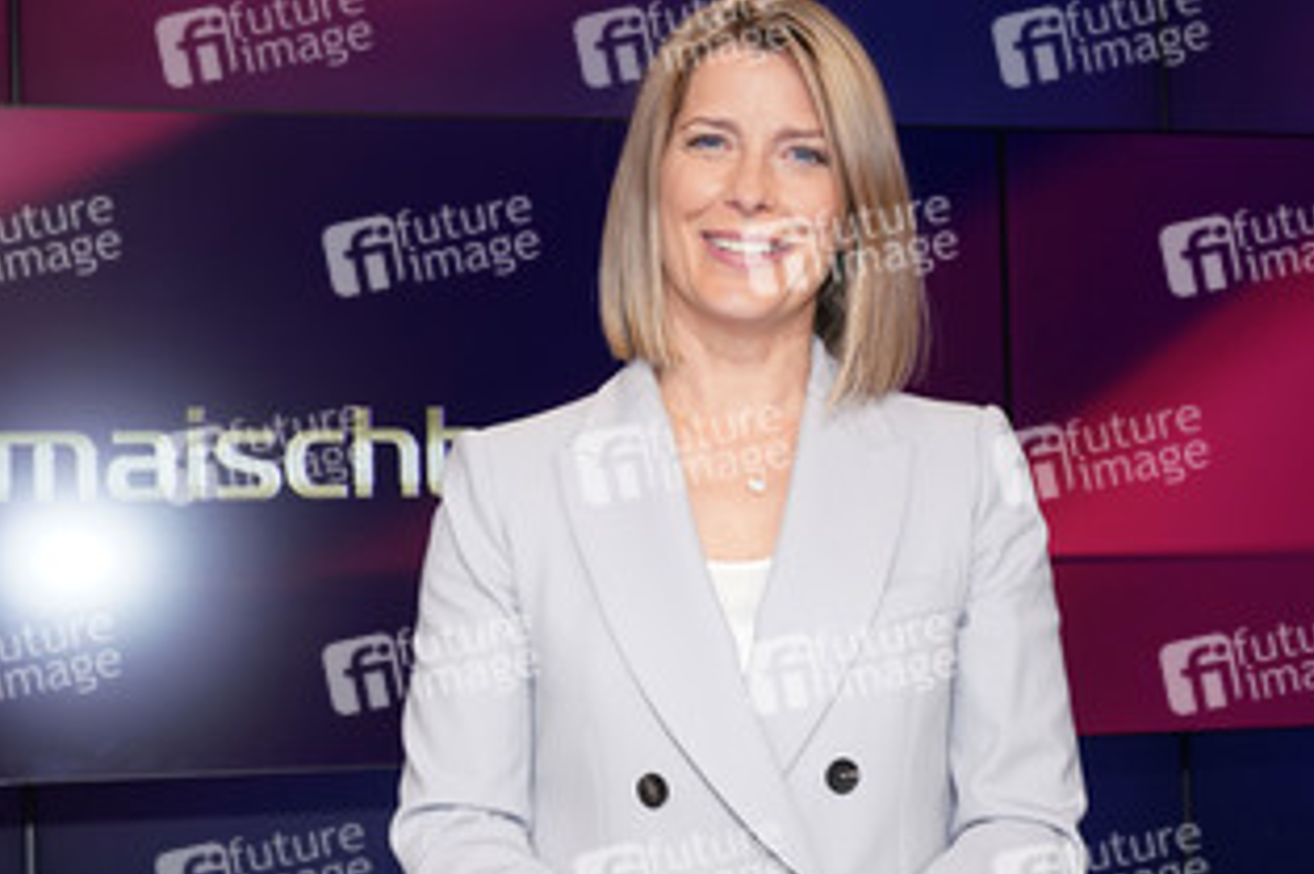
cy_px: 560
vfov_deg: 24.1
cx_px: 739
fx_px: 2043
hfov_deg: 35.6
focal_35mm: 56
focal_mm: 39
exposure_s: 1/160
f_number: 5
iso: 2000
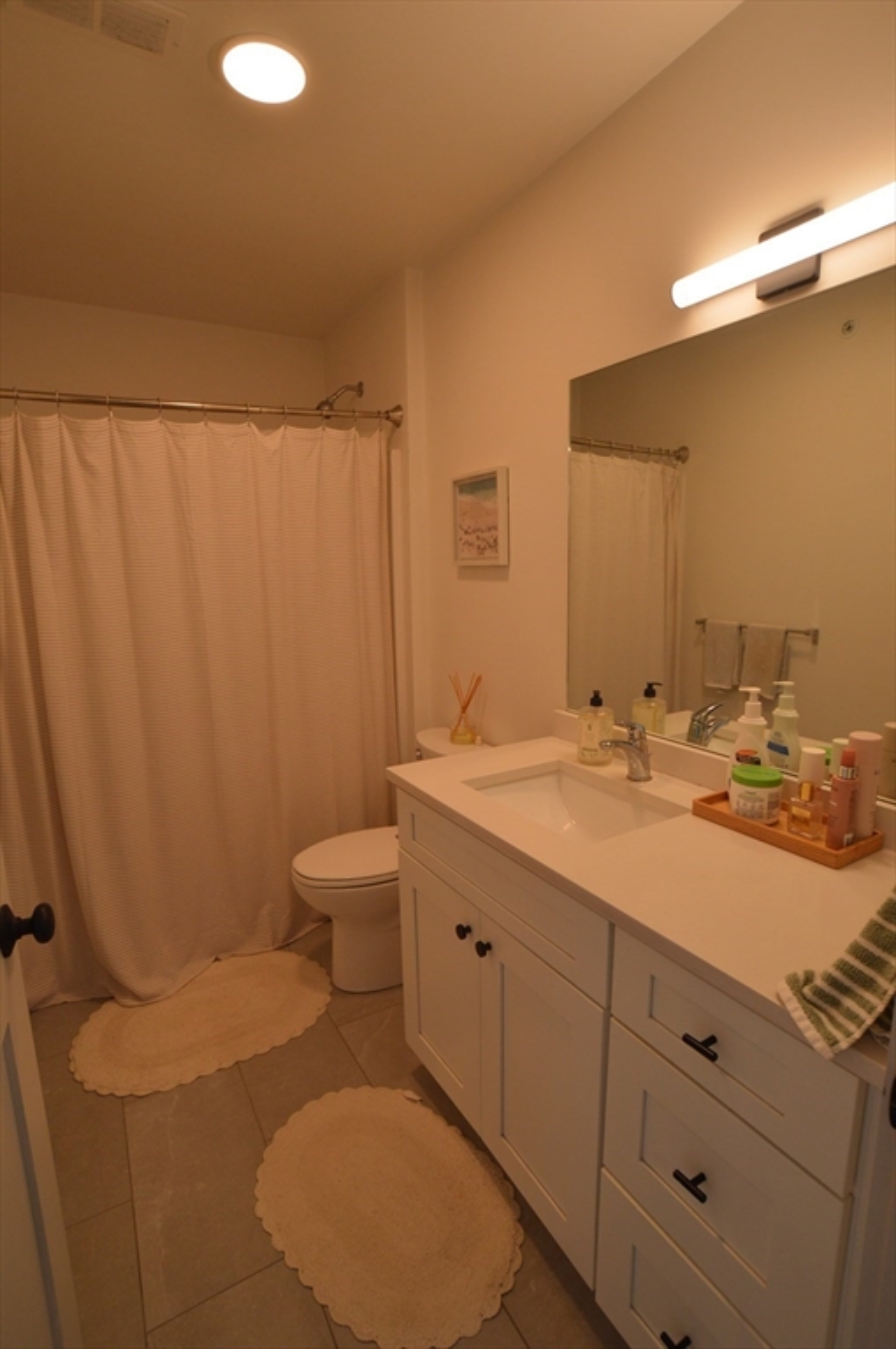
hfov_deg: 71.9
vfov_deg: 95.1
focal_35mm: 16
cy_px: 674
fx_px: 618
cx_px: 448
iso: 400
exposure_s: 1/100
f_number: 5
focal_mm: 11
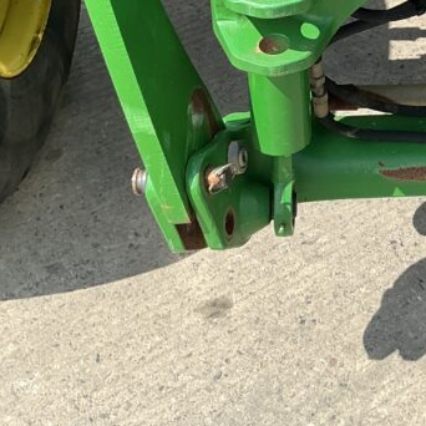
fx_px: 1030
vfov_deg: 22.1
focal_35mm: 74
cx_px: 477
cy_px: -36
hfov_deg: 22.0
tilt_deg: -25.0
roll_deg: -1.9
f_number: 1.8
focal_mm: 3
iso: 25
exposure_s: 1/804
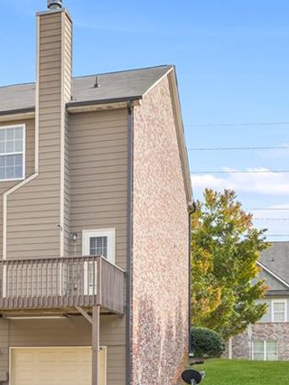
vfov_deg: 28.9
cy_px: 214
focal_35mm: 67
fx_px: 745
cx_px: 4
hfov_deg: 21.2
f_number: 8
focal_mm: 29
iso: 320
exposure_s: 1/400
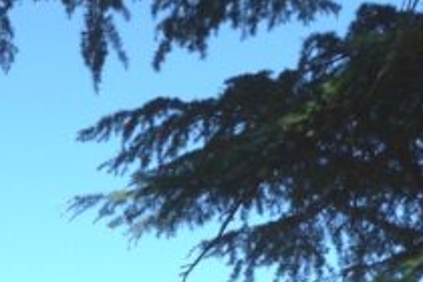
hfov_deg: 16.8
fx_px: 1339
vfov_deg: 11.0
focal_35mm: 114
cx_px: -149
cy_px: 562
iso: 100
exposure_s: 1/500
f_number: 2.9
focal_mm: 5.3
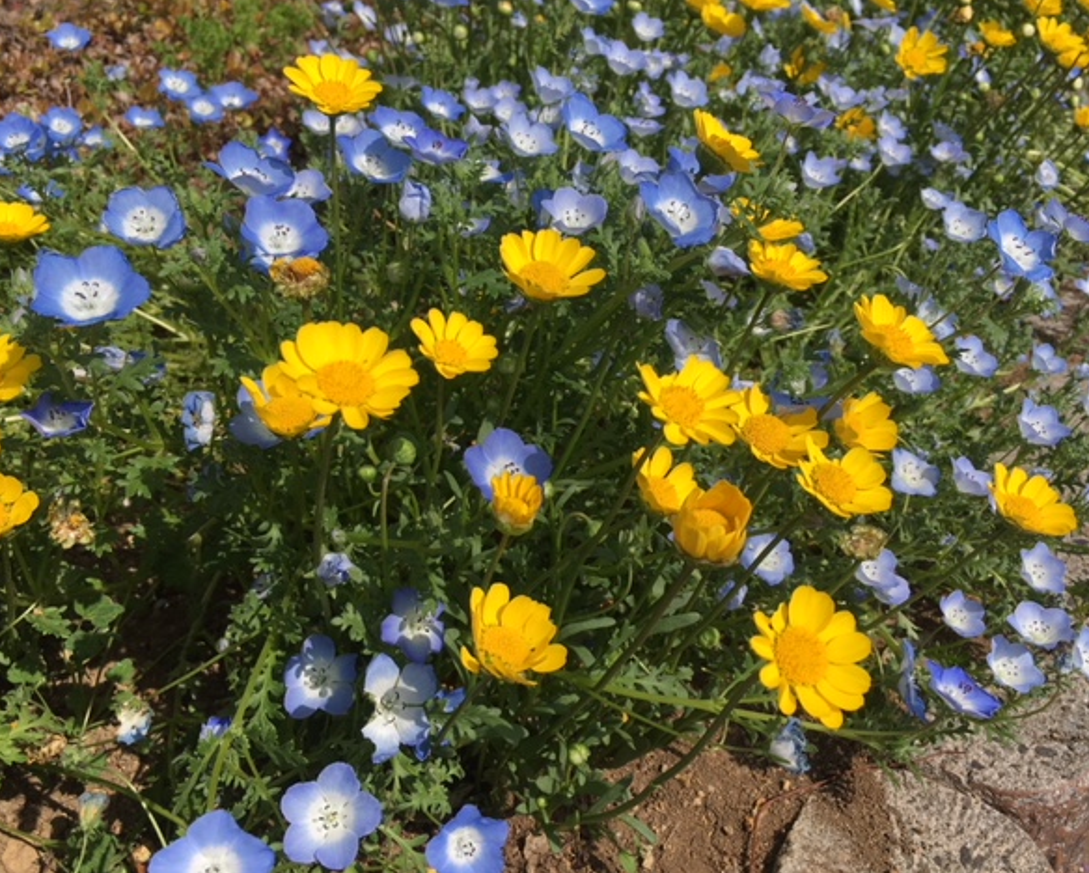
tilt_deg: -31.4
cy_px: 429
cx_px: 571
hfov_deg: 57.1
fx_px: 1000
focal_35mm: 31
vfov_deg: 47.2
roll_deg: +2.9
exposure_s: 1/2262
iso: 25
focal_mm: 4.15
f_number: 2.2
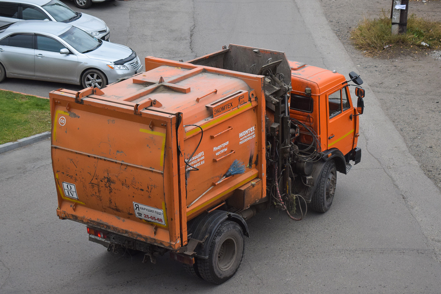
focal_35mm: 69
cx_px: 220
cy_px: 147
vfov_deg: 19.7
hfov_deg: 29.2
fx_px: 845
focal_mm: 46
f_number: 5.6
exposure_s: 1/500
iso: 800
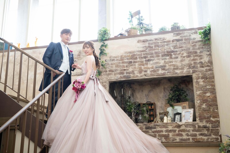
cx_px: 115
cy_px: 76
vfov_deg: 31.9
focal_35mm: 42
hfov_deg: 46.4
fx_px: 268
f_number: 4.5
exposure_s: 1/100
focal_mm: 42
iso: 2000
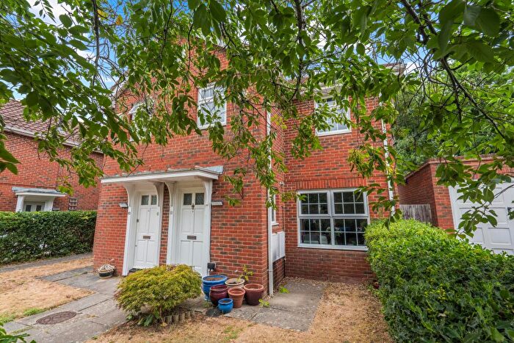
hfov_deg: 96.7
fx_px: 228
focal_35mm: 16
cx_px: 257
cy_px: 172
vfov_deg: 73.8
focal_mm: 16
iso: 320
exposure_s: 1/50
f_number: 7.1
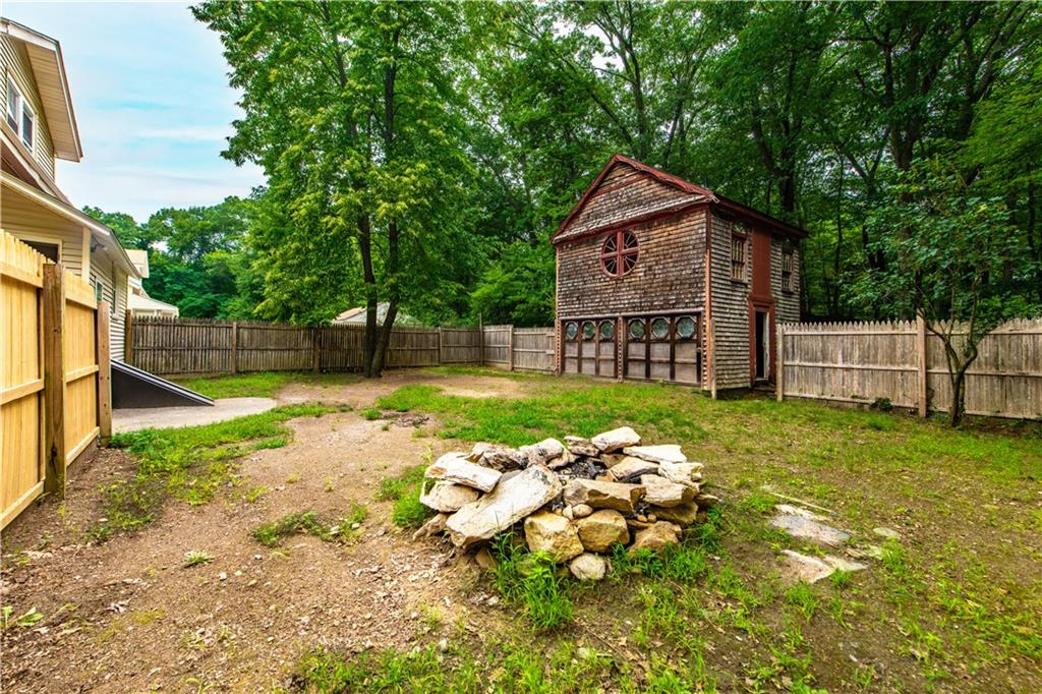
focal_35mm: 14
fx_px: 405
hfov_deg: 104.3
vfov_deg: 81.2
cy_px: 347
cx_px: 521
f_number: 10
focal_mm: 14
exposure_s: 1/80
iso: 400
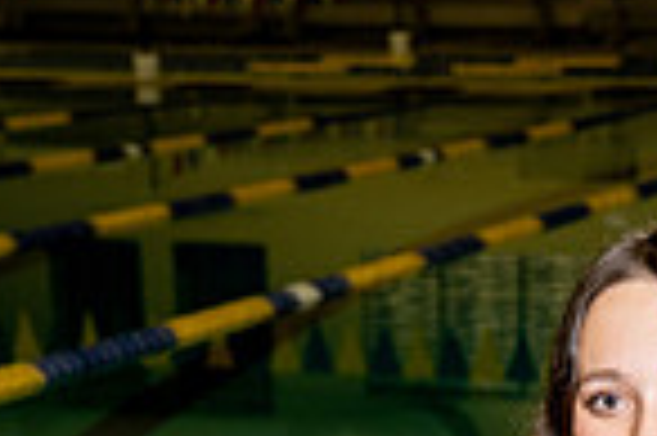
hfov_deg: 13.8
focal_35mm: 148
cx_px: 531
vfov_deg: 8.6
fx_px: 2698
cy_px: 980
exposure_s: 1/200
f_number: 4
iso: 400
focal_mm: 48
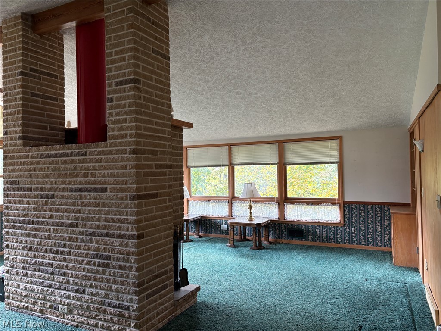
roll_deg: +0.9
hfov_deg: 67.3
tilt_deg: +0.9
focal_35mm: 26
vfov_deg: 53.1
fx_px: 331
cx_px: 220
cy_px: 166
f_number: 1.6
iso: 125
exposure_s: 1/65
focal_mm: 5.96
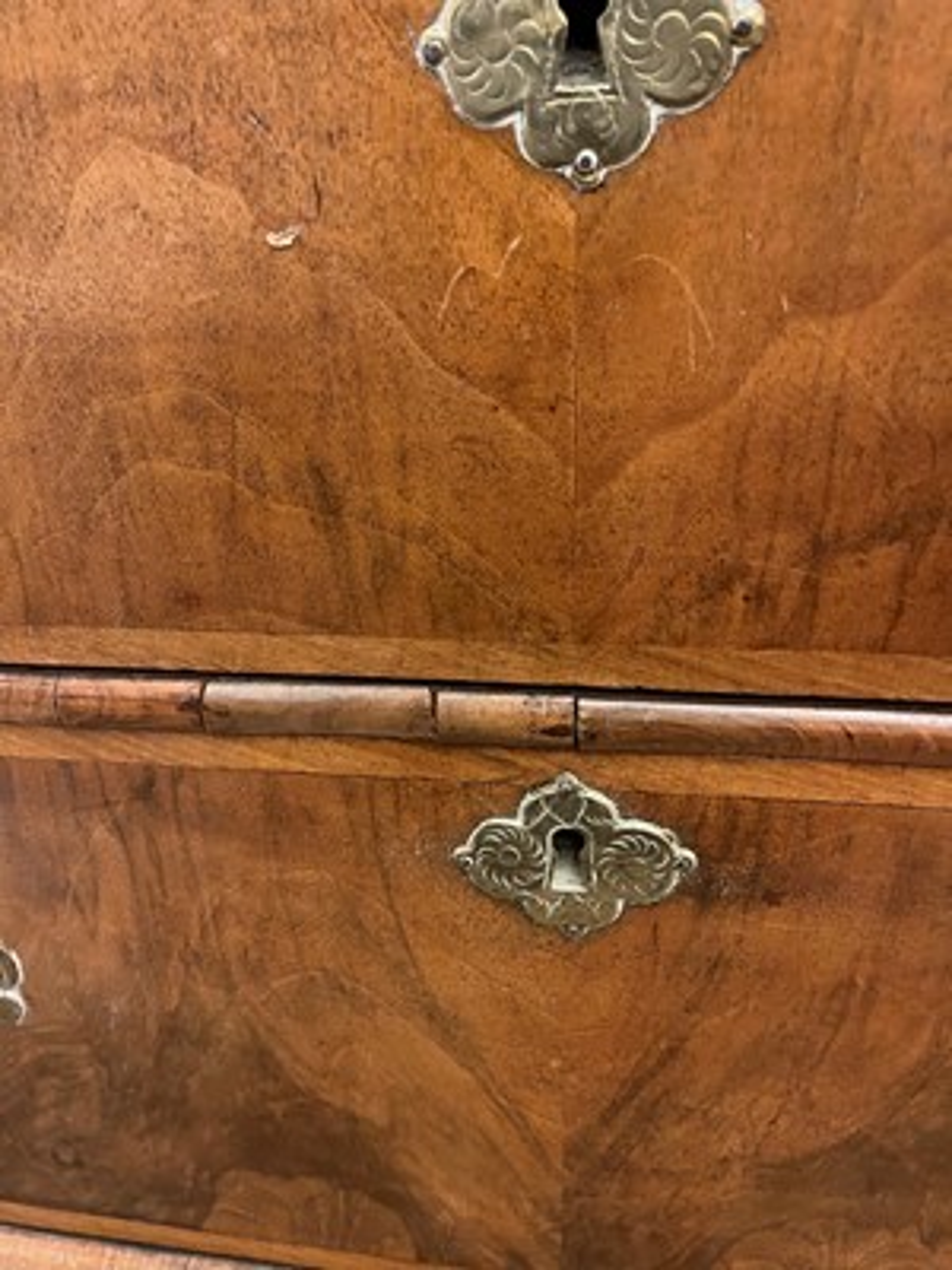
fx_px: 917
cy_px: 635
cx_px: 476
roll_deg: +1.6
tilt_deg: -23.8
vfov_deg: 69.4
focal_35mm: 25
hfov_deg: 54.9
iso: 500
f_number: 1.6
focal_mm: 5.1
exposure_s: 1/25
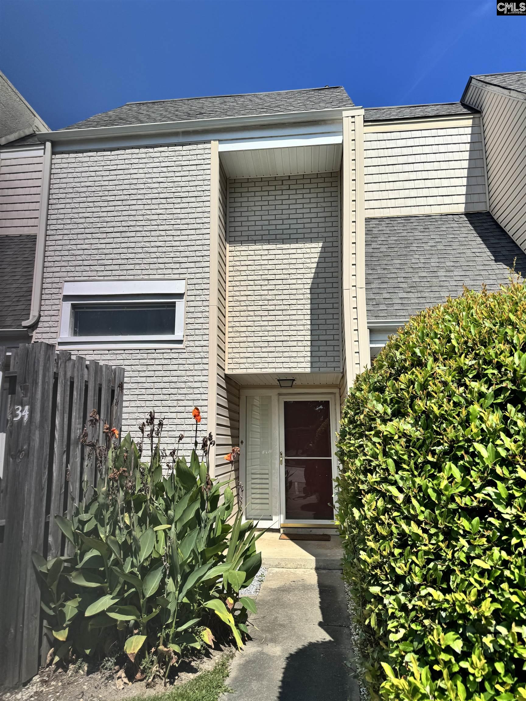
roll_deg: +0.4
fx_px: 486
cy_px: 350
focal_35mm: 24
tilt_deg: +10.3
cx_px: 263
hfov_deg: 56.8
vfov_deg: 71.6
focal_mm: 6.76
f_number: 1.78
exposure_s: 1/4608
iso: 80
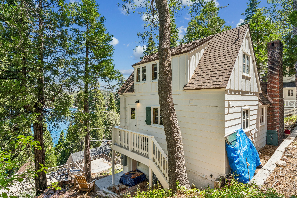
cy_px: 99
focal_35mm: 19
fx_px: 156
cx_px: 148
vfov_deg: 64.8
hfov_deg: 87.2
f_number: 13
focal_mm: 18.9
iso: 100
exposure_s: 1/40
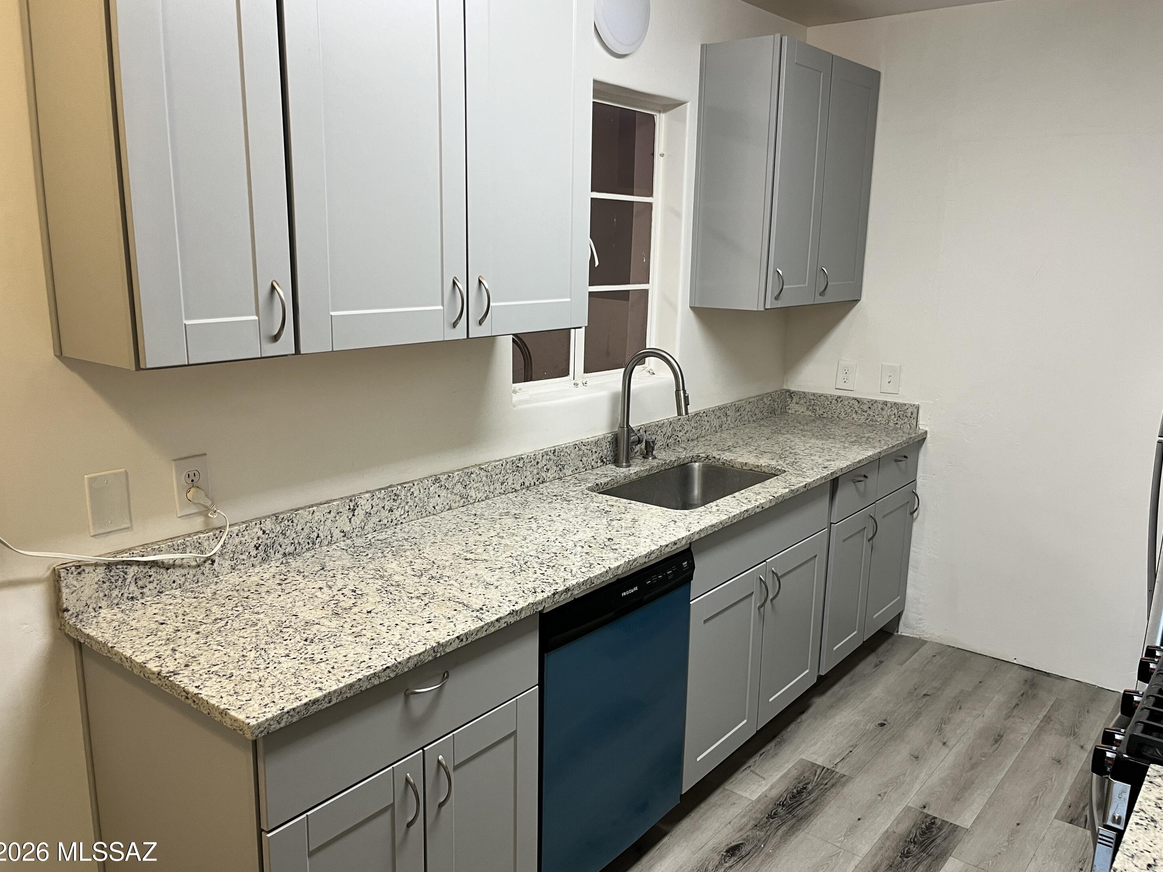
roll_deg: -0.7
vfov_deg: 51.4
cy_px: 441
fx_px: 907
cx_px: 576
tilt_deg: -11.7
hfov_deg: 65.3
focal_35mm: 27
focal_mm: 5.1
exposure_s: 1/60
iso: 80
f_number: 1.6
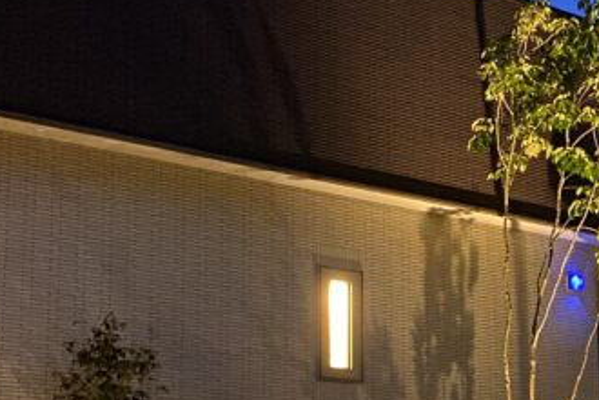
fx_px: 1398
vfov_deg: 16.1
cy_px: 353
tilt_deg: +9.6
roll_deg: +1.0
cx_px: 557
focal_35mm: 84
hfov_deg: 23.4
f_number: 1.8
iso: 640
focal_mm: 4.25
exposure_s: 1/4
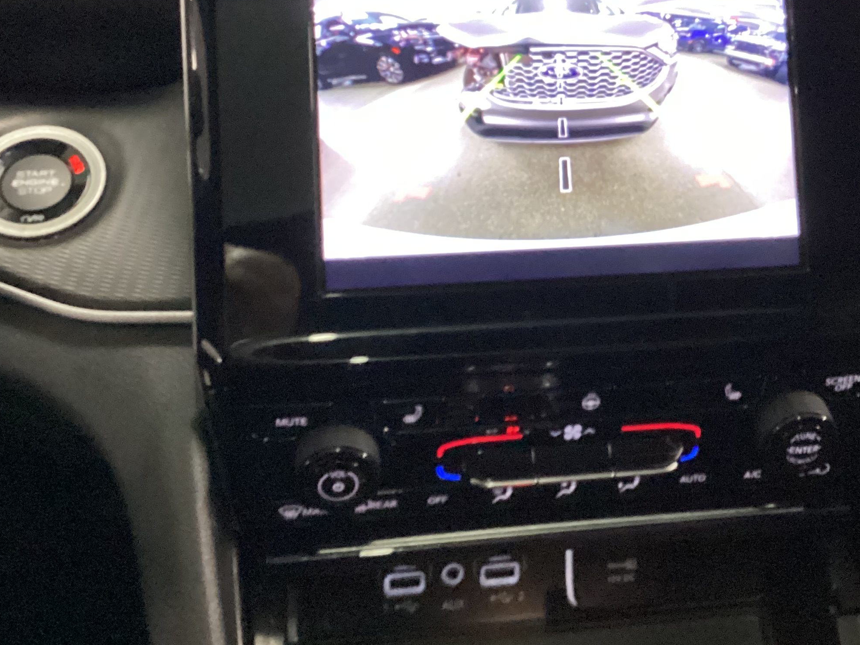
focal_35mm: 51
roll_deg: -4.0
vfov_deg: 28.2
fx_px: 1267
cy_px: 178
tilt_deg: -31.2
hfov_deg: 37.2
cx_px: 557
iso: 500
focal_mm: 3.3
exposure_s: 1/30
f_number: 2.4
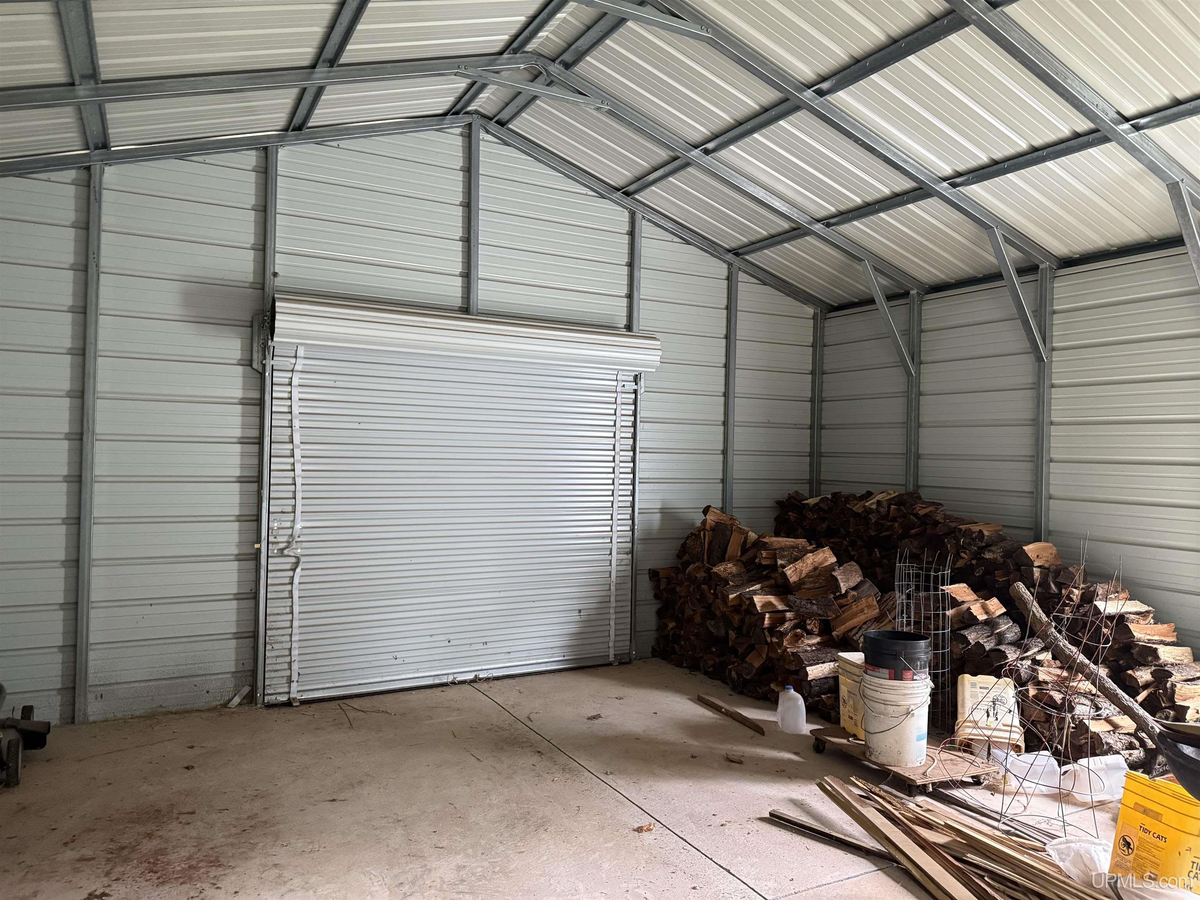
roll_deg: -1.8
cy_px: 450
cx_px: 600
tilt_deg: +1.1
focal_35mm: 24
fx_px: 832
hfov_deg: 71.6
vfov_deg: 56.8
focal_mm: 6.76
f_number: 1.78
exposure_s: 1/60
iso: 640
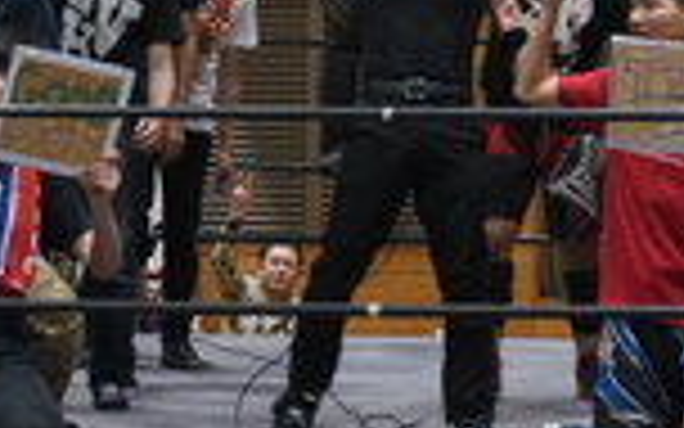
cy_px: -216
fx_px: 3374
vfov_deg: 7.1
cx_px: 320
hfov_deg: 11.6
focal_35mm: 181
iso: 1600
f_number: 5.6
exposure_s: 1/60
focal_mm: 36
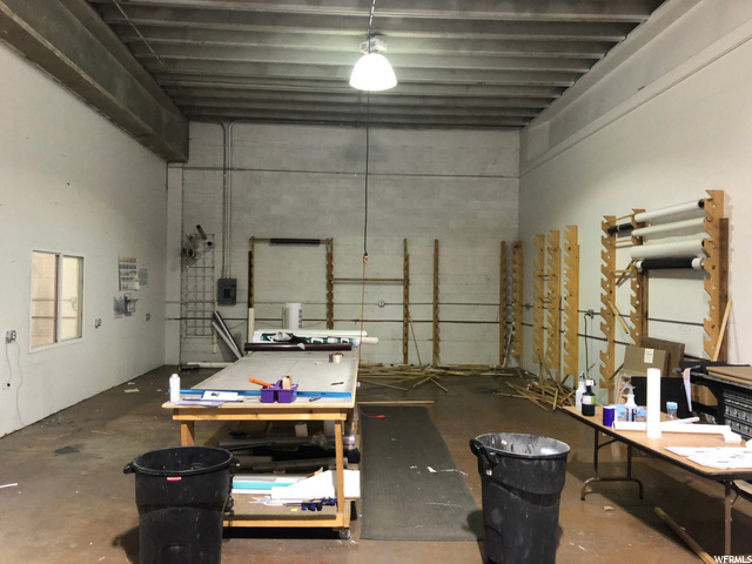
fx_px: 608
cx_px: 376
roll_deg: -2.0
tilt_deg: -2.2
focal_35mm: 28
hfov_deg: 63.4
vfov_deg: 49.7
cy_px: 282
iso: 200
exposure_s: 1/60
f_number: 1.8
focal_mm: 3.99
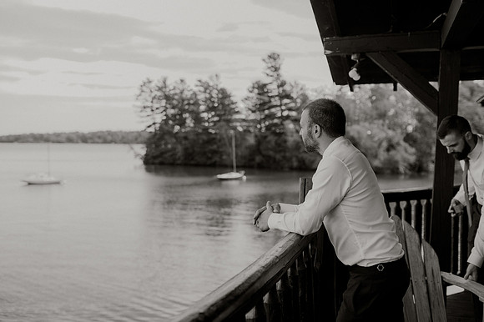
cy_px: 161
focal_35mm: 35
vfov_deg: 37.5
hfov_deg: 54.0
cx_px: 242
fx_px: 475
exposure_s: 1/500
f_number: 2.5
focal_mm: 35
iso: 80
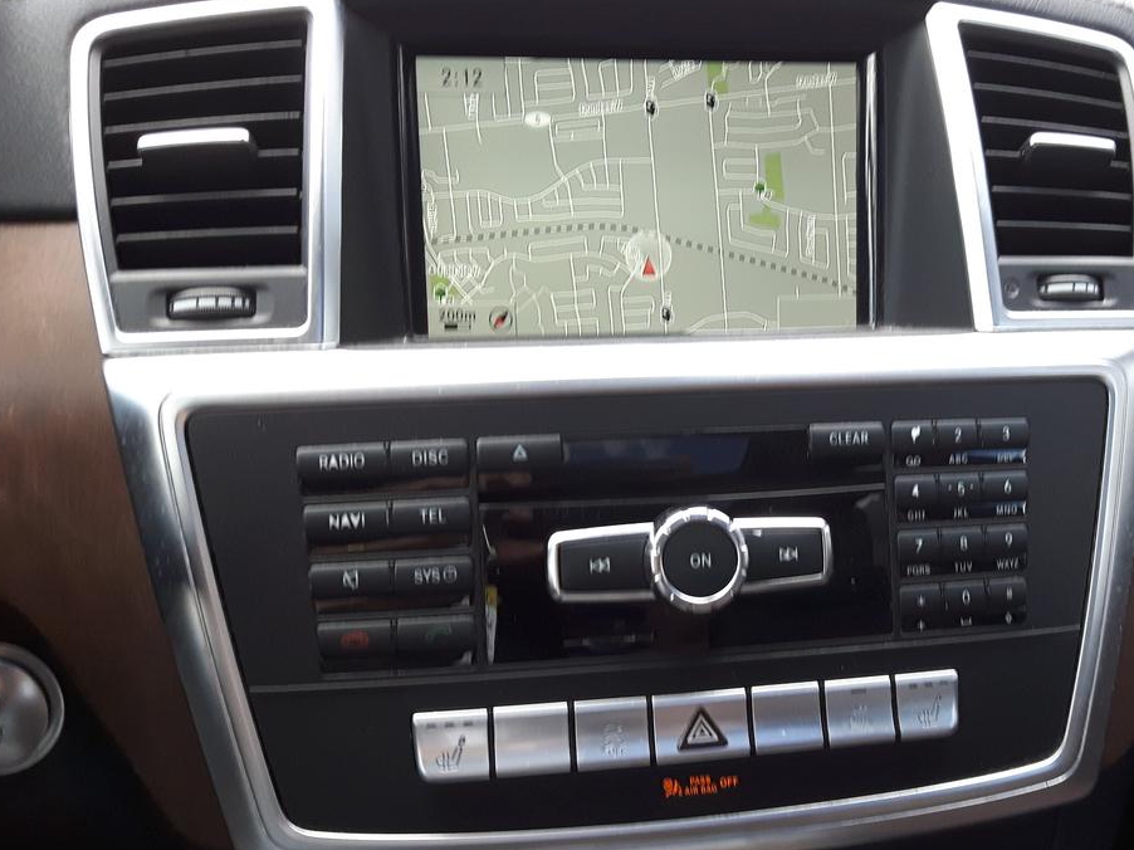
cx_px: 710
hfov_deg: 42.6
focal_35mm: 44
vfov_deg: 32.8
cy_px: 454
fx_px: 1441
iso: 80
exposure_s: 1/100
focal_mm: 3.7
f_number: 1.9
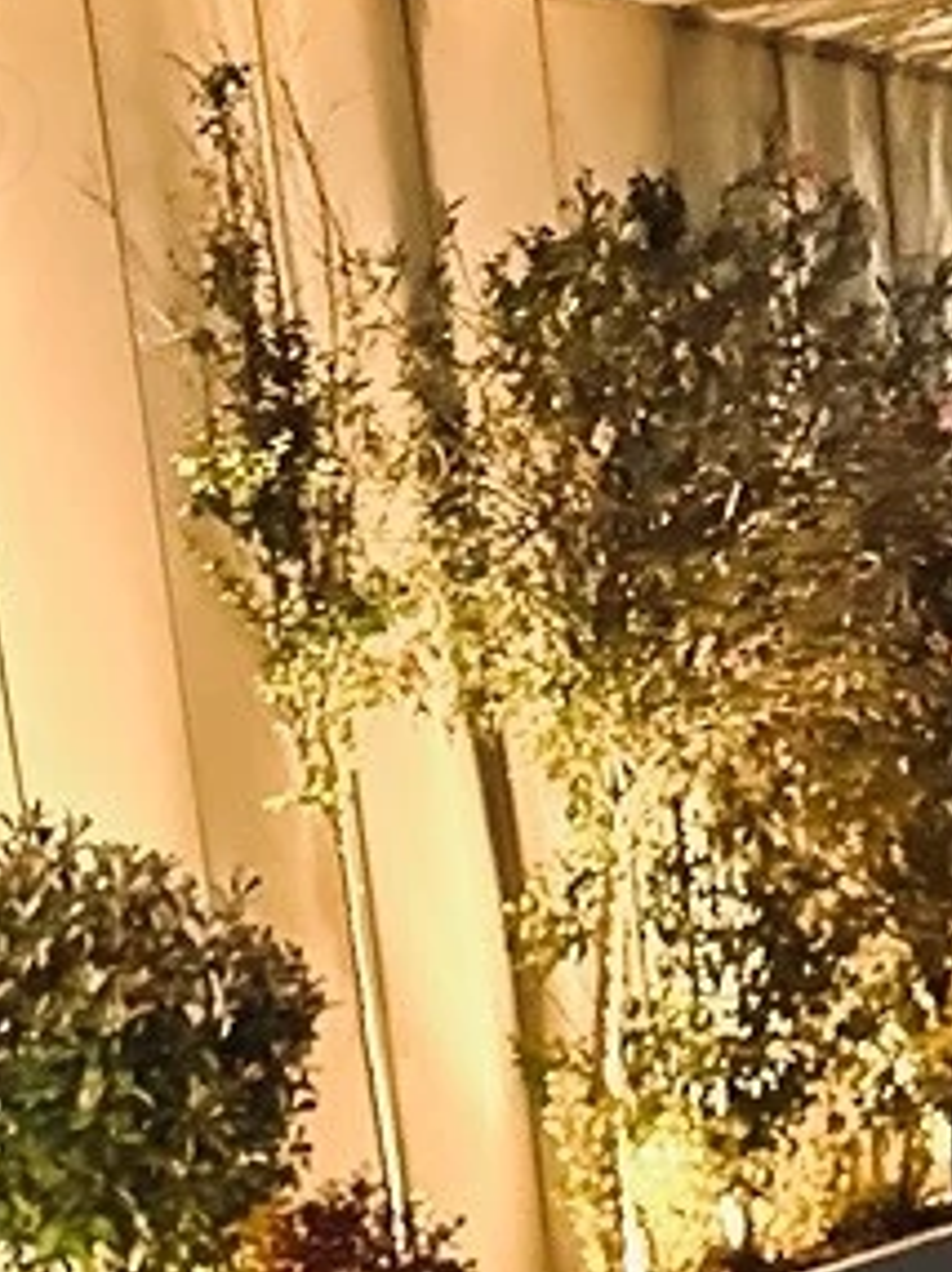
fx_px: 4113
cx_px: -142
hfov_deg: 12.9
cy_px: 2904
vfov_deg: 13.6
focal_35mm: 112
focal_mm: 6.86
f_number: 1.78
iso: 1600
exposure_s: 1/28
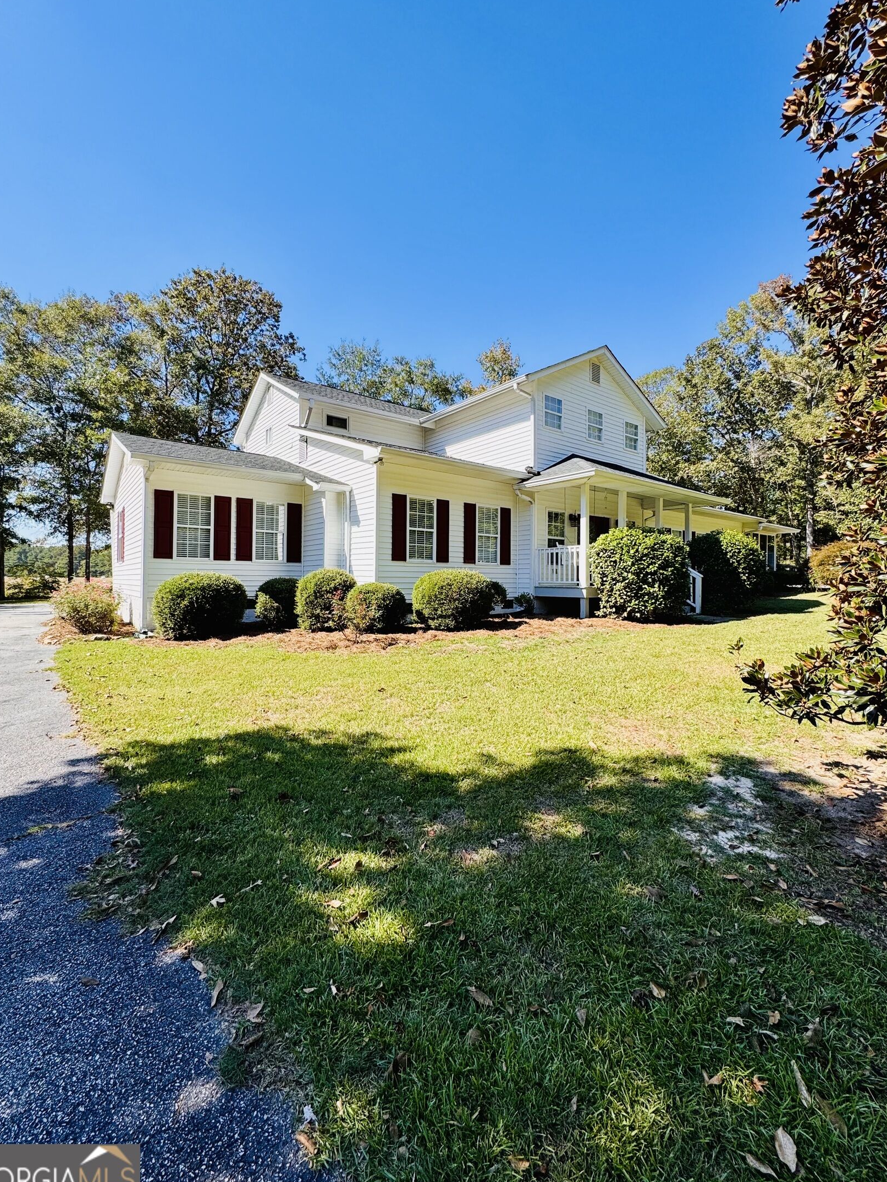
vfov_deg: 98.1
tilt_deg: +0.7
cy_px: 574
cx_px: 426
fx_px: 512
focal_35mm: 15
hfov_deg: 81.7
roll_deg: +0.1
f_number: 2.2
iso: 50
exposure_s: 1/899
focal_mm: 2.22
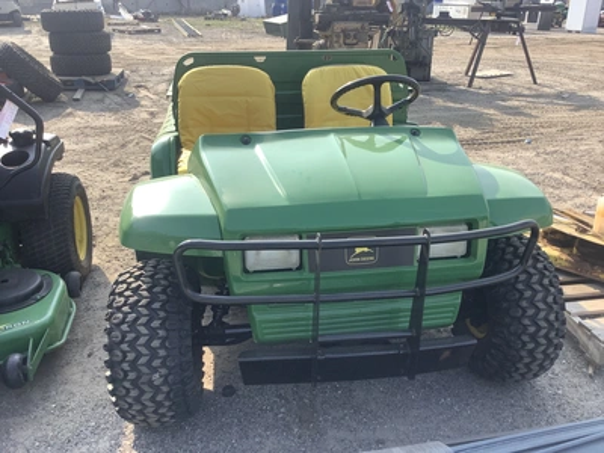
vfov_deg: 45.4
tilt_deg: -22.4
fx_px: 541
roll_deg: -1.0
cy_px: 226
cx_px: 302
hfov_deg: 58.4
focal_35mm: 31
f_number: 2.4
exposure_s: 1/448
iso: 25
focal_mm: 3.3
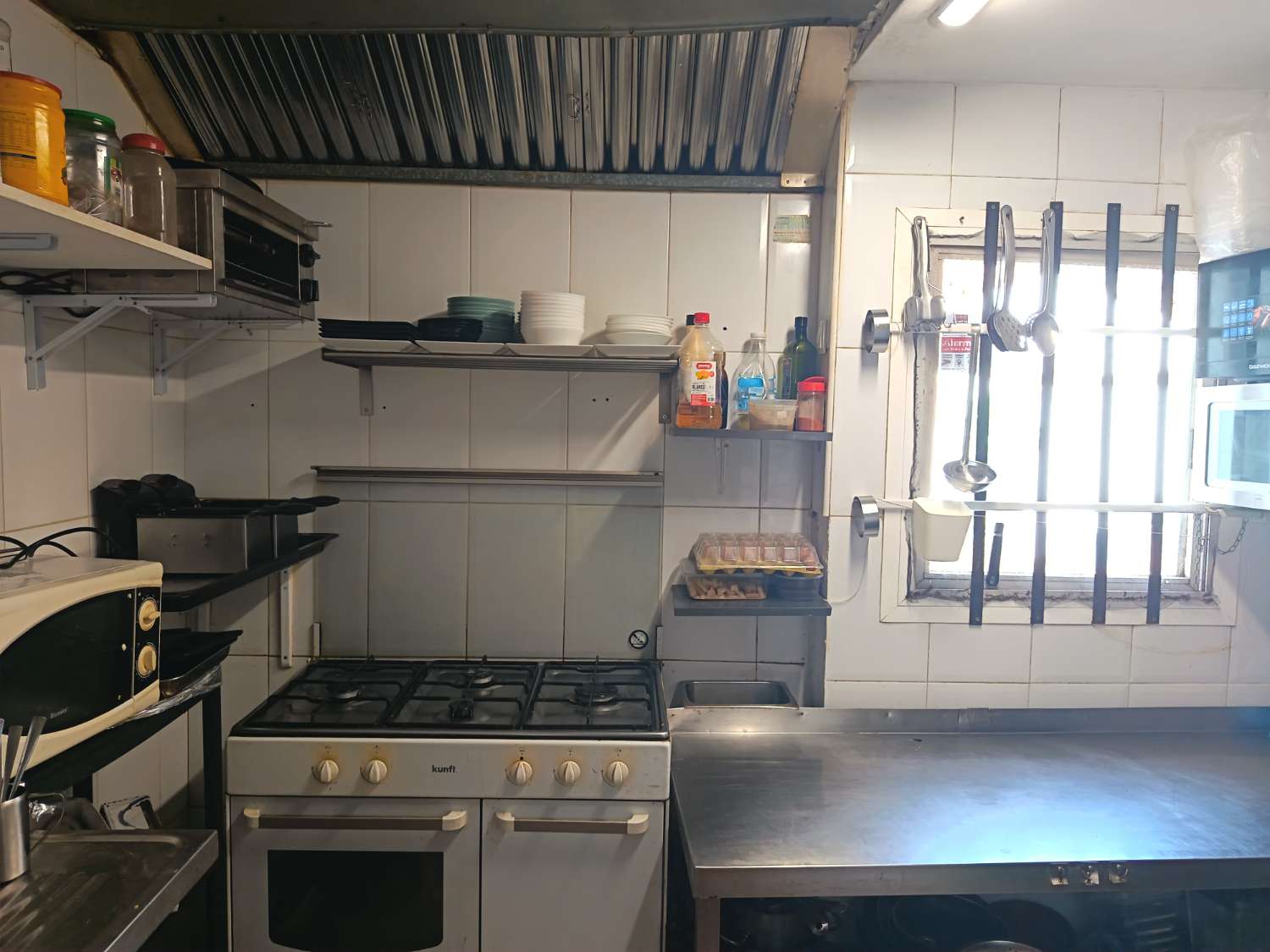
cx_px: 635
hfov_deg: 71.6
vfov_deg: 56.8
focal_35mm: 24
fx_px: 881
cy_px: 476
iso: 802
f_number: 1.75
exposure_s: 1/50
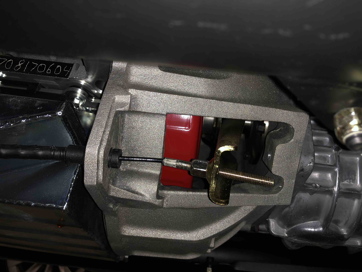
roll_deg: -13.3
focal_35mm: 28
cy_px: 136
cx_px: 181
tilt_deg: +29.5
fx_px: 293
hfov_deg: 63.4
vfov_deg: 49.7
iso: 32
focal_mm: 4
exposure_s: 1/27
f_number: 1.8
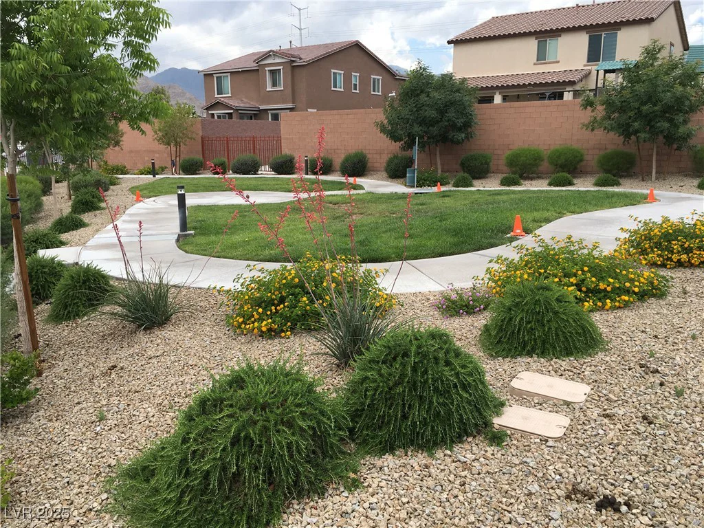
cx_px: 352
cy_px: 264
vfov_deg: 48.2
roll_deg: +0.4
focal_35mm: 29
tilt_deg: -11.2
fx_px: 590
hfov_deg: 61.7
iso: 25
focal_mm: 4.15
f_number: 2.2
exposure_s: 1/855
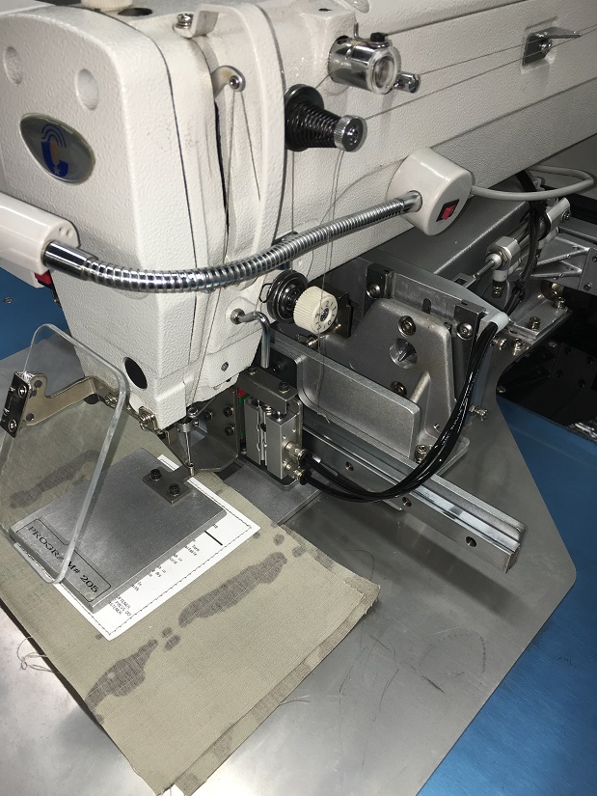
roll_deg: -1.4
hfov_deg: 46.8
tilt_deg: -39.8
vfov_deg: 59.9
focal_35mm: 30
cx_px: 290
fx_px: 690
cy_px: 409
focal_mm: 4.15
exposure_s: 1/50
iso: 25
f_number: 2.2
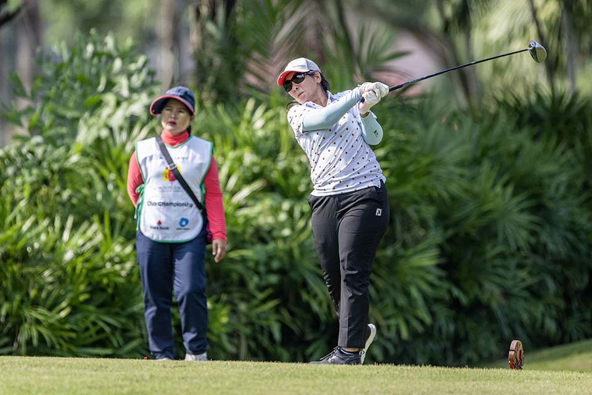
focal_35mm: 400
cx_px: 296
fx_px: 6577
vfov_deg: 3.4
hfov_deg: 5.2
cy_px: 198
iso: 640
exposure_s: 1/4000
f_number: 2.8
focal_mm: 400
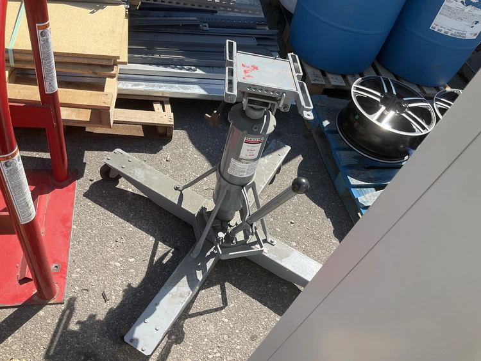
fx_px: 403
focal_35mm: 29
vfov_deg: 48.3
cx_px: 240
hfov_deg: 61.6
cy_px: 180
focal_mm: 3
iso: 25
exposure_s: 1/1121
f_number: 1.8
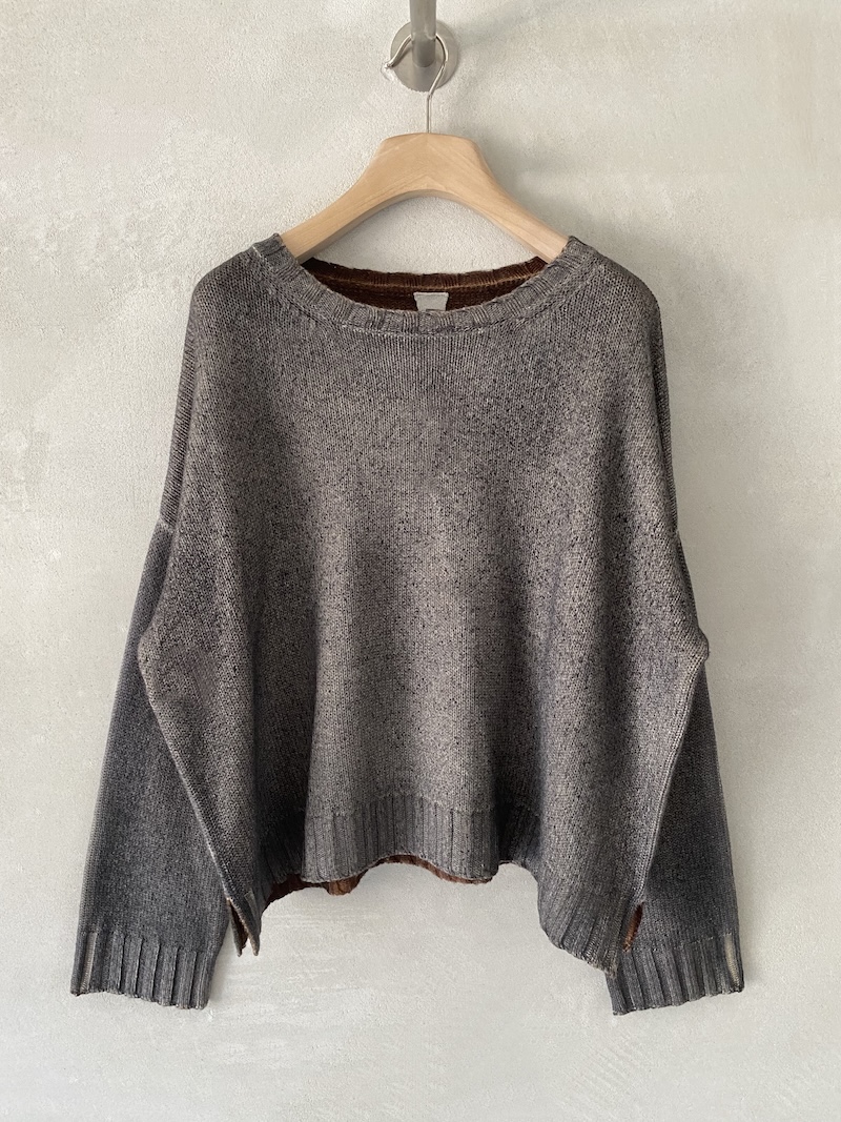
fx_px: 842
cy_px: 561
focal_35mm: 26
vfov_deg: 67.3
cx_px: 420
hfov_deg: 53.1
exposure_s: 1/60
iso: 200
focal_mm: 4.25
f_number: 1.8
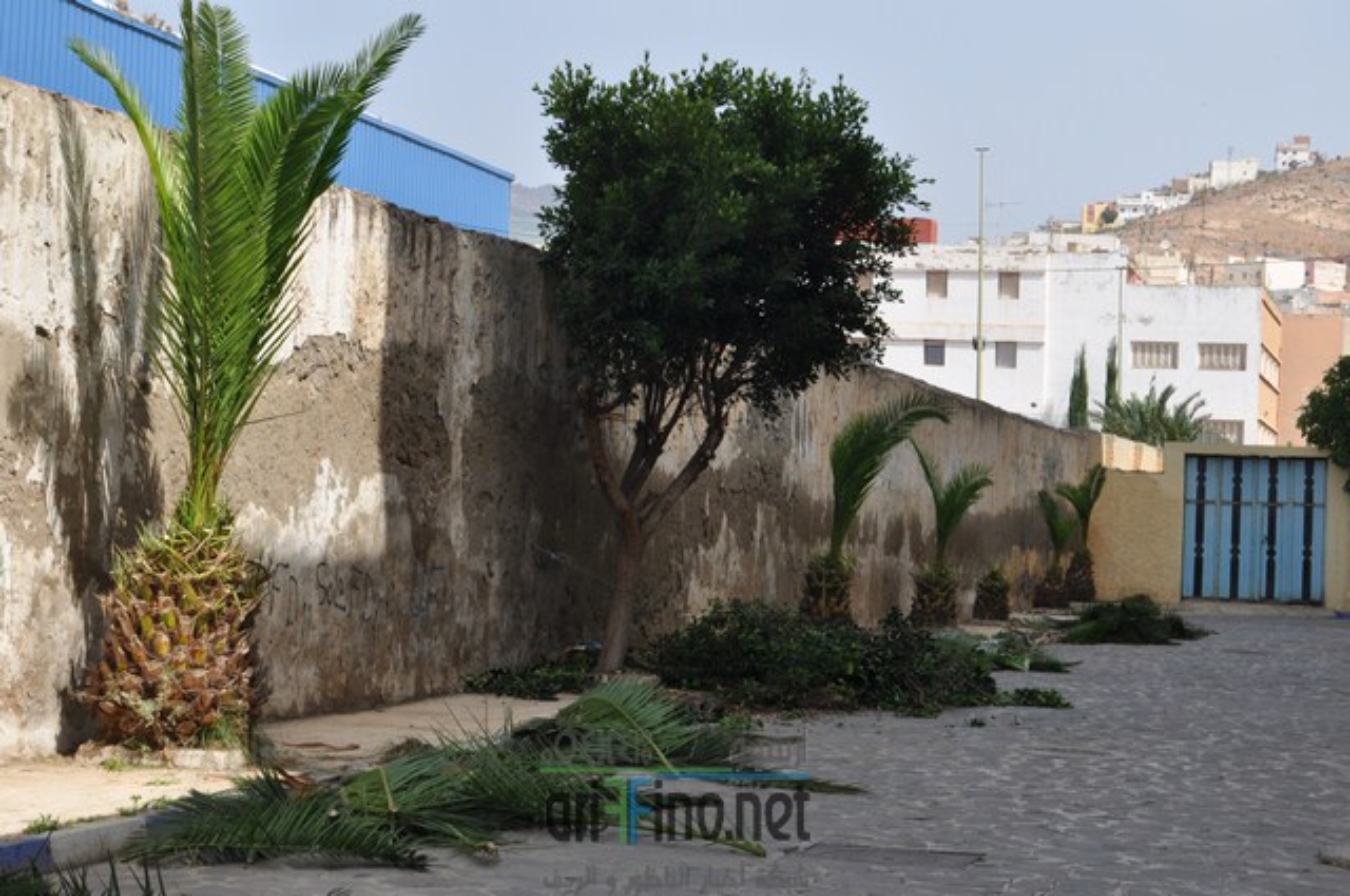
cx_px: 675
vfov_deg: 16.5
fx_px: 3090
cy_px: 448
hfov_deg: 24.6
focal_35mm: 82
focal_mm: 55
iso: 200
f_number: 11
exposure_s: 1/200
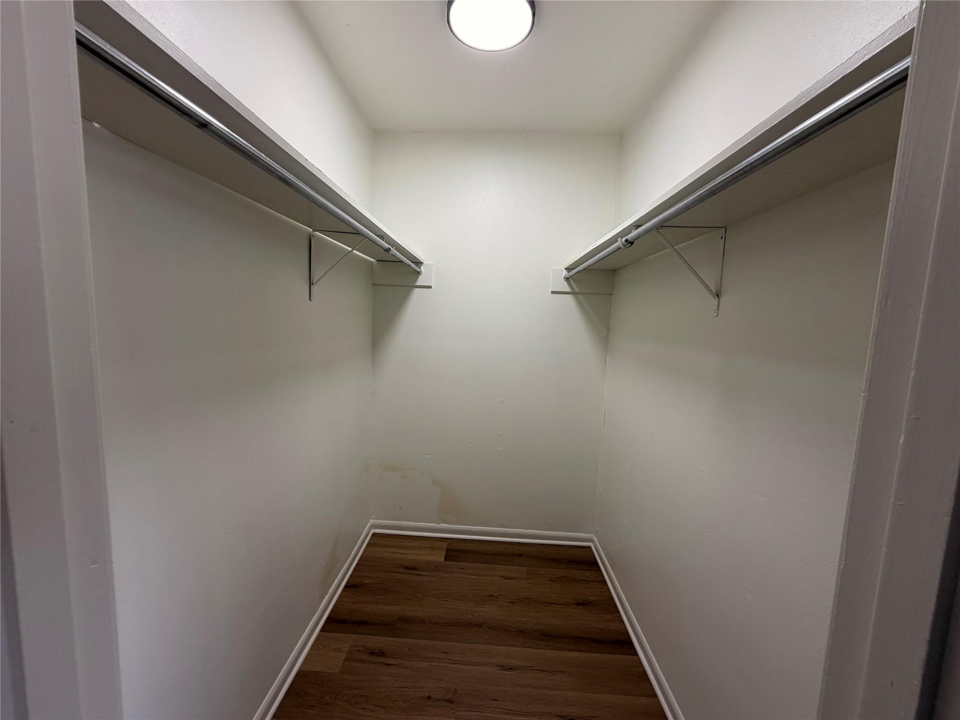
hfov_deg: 102.1
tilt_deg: -6.5
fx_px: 388
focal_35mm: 14
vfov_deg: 85.7
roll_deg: -1.1
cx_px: 480
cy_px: 360
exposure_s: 1/120
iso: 125
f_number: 2.2
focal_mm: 2.22
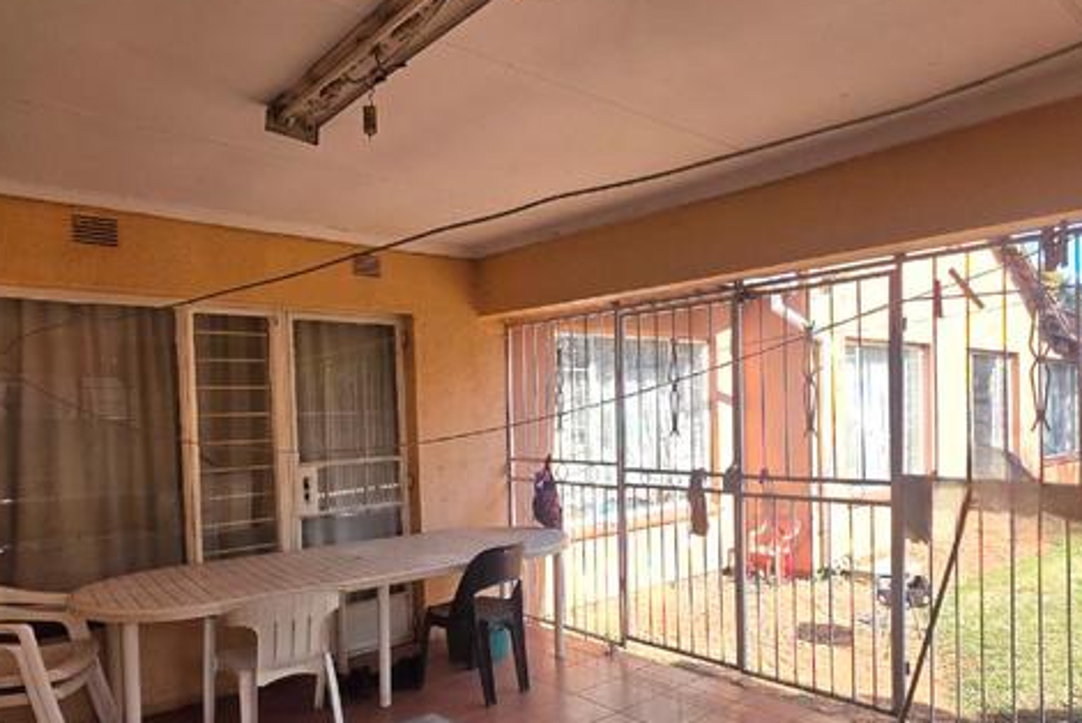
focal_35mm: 23
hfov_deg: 76.0
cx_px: 559
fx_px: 692
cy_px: 437
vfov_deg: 54.7
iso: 40
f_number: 1.9
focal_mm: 2.2
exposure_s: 1/435
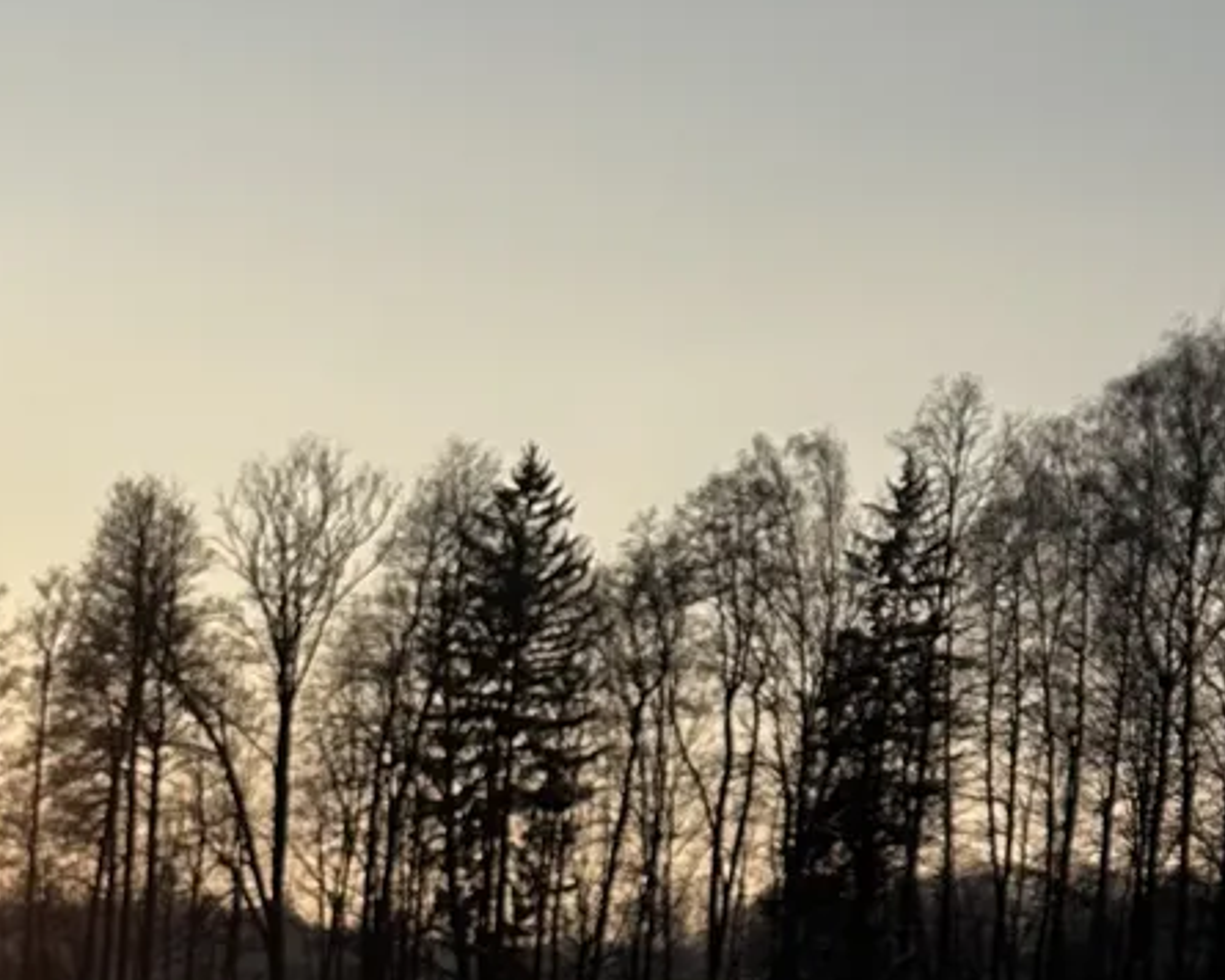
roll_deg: -3.4
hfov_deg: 18.1
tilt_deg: -11.0
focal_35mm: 101
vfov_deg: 13.3
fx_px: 3662
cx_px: -195
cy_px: 1924
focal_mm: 6.86
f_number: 1.78
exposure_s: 1/5525
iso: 80
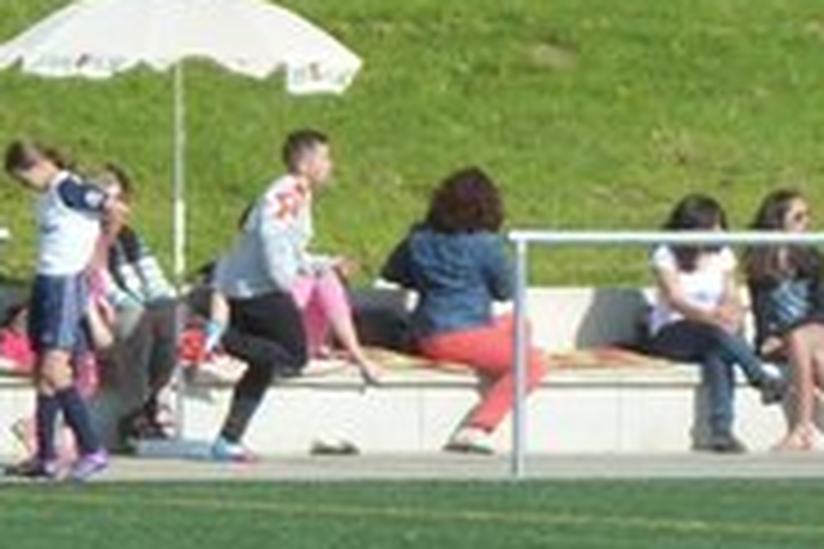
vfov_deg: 1.9
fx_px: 16616
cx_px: 495
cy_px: 479
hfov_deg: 2.8
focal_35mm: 726
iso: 160
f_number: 4.5
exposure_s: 1/500
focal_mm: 29.9
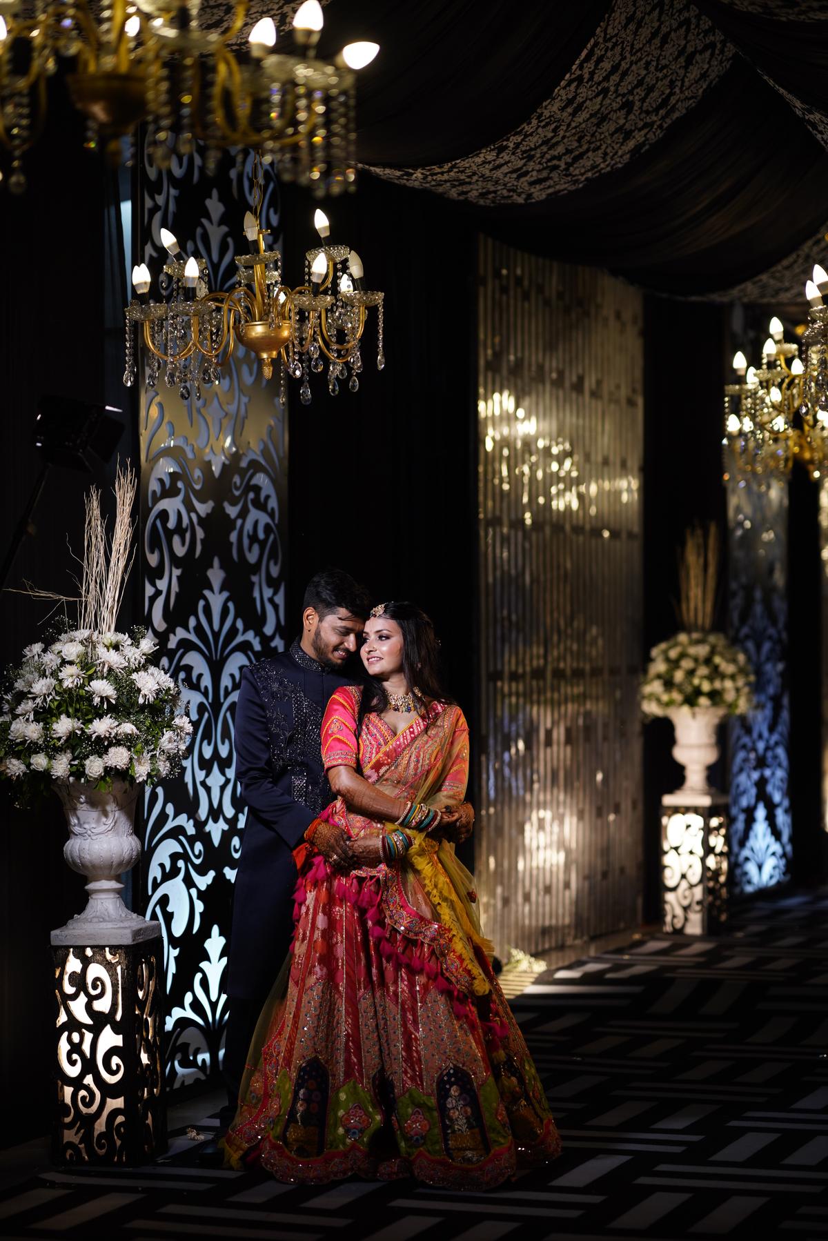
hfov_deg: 16.1
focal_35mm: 85
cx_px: 414
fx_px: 2931
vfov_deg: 23.9
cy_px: 620
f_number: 1.8
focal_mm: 85
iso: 500
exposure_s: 1/250
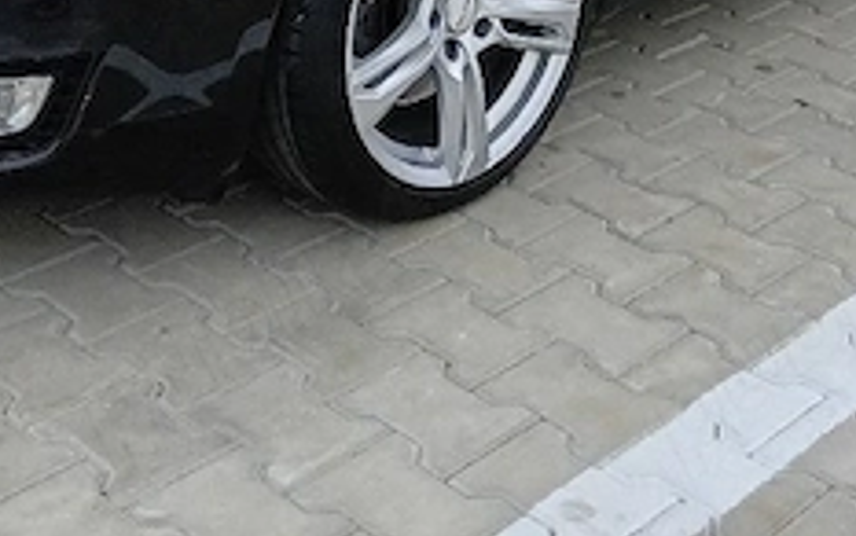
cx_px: 465
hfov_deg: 30.2
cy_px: -281
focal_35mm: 68
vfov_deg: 17.2
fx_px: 1588
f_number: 1.8
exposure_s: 1/100
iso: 173
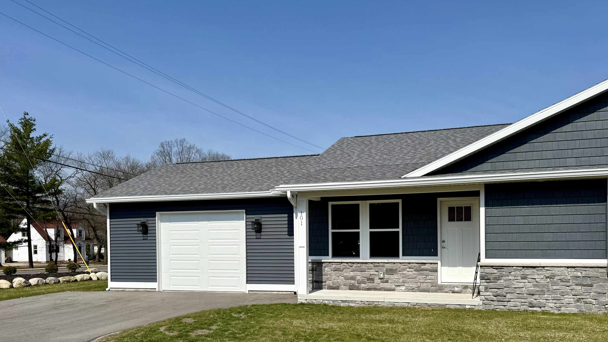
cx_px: 330
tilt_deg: +0.2
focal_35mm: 32
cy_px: 243
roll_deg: +0.4
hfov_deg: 60.9
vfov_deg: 36.1
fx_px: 516
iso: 80
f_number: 1.78
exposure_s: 1/8130
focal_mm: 6.76
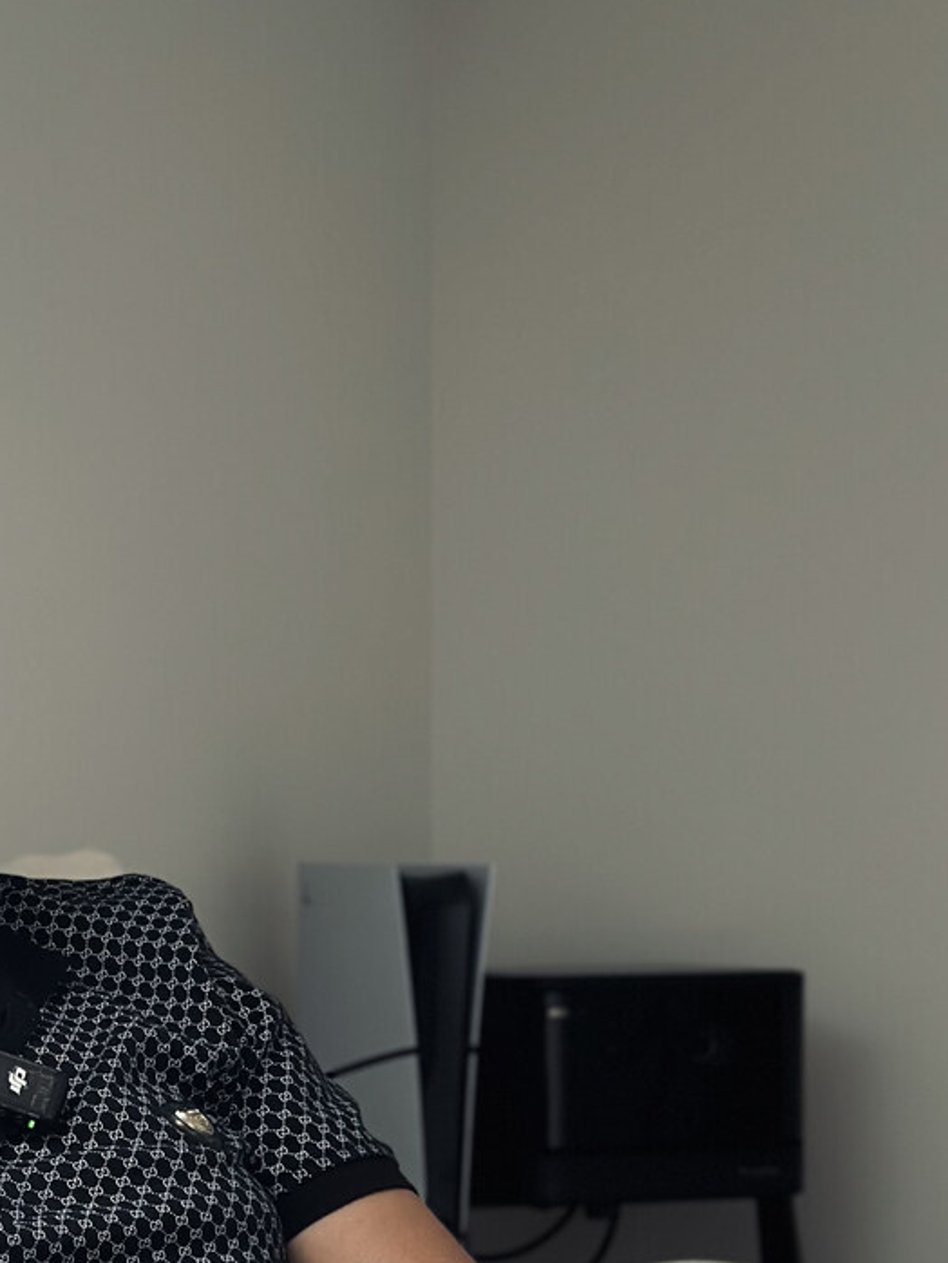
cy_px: 932
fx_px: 4014
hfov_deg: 13.3
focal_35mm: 110
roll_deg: +0.0
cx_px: -36
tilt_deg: -1.6
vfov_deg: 17.8
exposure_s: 1/126
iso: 100
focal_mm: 6.86
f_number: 1.78
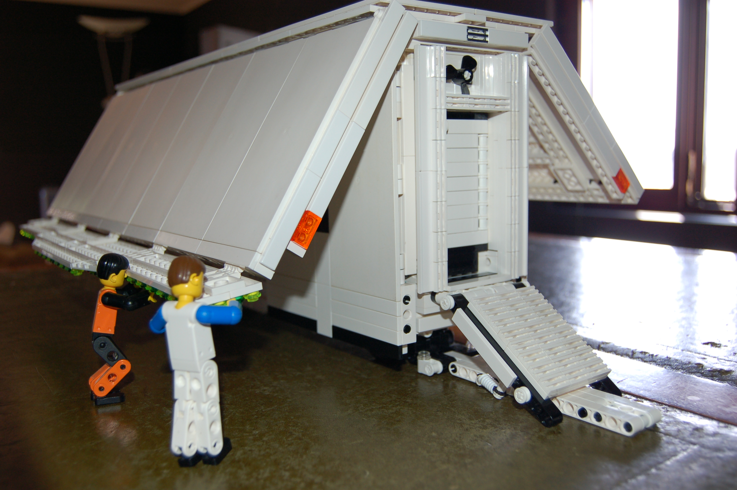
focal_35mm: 34
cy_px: 245
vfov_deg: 38.3
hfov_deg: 55.1
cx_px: 368
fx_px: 706
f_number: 3.8
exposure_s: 1/60
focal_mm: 23
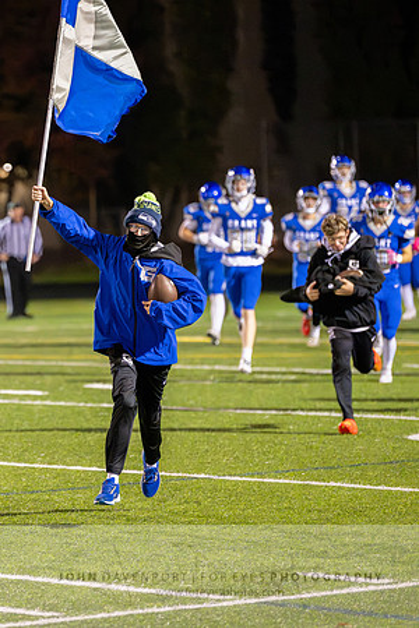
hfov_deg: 5.7
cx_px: 8
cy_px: 314
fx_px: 4190
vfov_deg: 8.6
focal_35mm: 240
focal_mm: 160
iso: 25600
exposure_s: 1/1000
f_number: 2.8
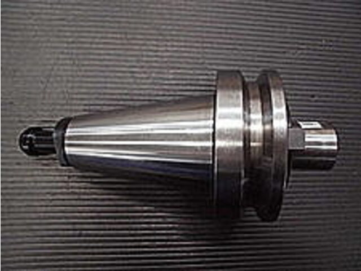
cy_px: 136
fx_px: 271
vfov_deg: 53.1
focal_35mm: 26
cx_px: 180
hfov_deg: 67.3
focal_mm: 4.6
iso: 800
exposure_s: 1/25
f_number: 3.5
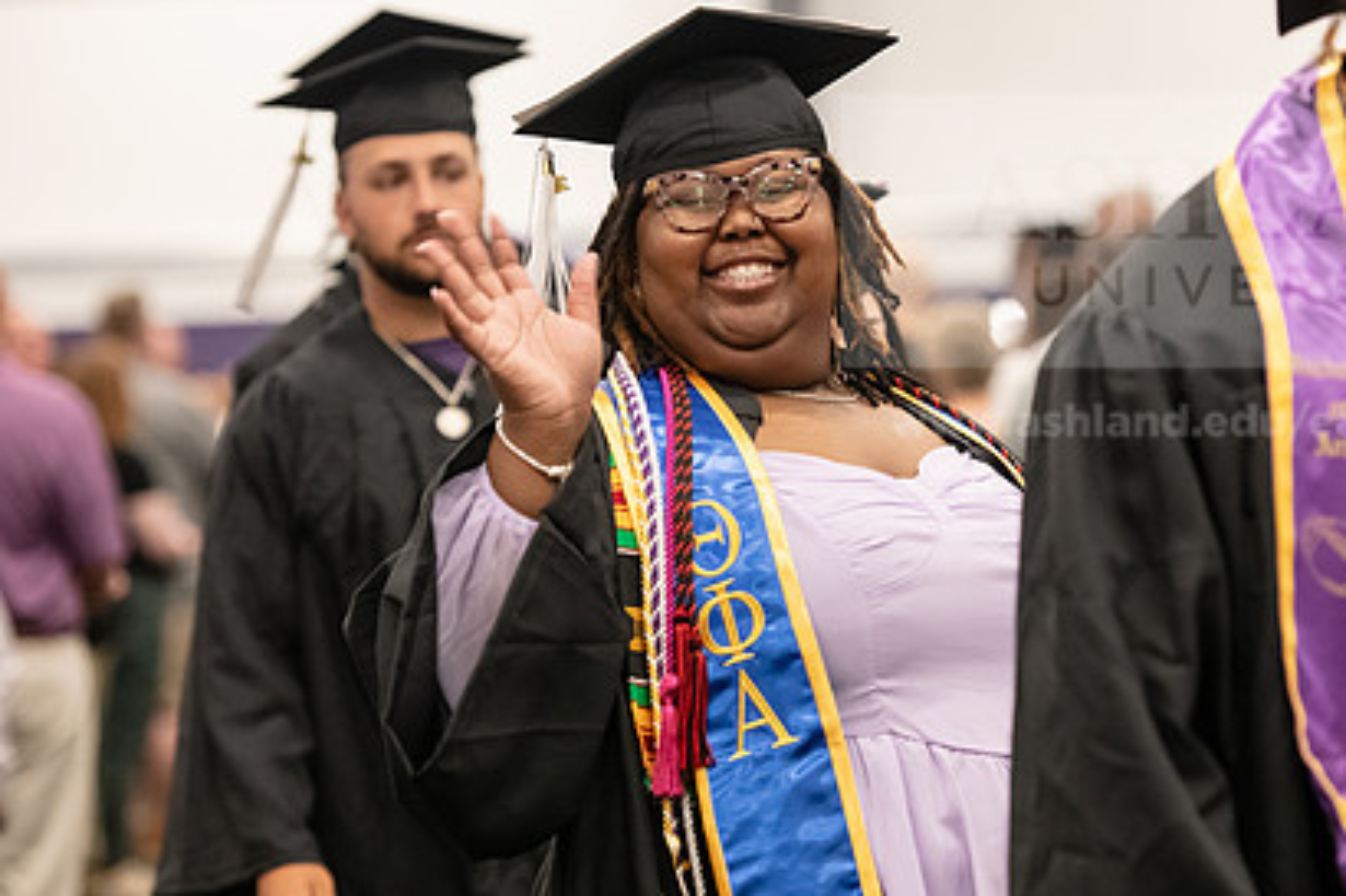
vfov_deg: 7.8
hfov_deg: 11.6
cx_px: 742
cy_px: 491
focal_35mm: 177
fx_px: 6615
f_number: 3.2
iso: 3200
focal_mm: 125
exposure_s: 1/200
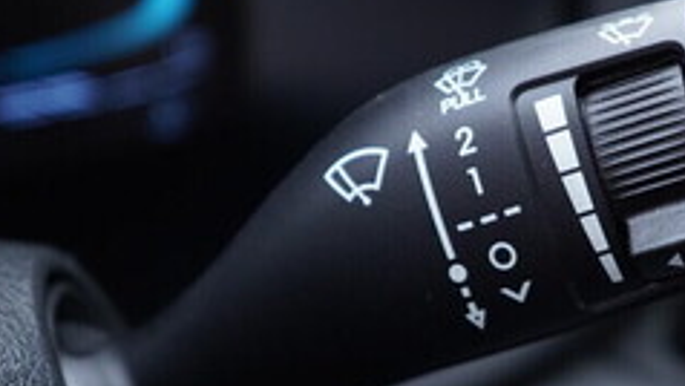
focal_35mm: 87
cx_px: 570
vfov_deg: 13.9
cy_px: 235
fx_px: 1581
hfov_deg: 24.0
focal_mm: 24
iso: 400
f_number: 2.8
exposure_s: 1/40
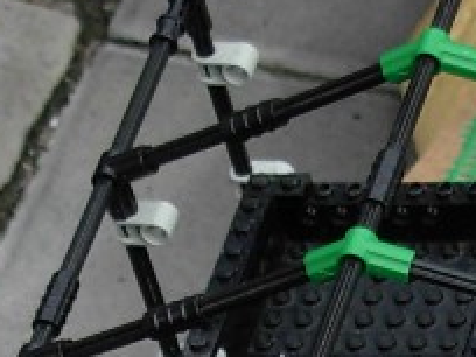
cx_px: 490
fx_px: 5253
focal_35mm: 382
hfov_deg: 5.2
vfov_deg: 3.8
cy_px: 791
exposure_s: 1/362
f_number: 3.6
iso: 79
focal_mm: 12.5
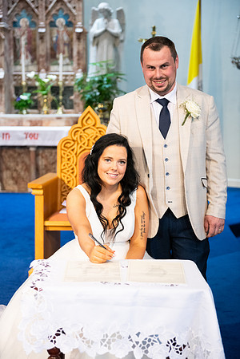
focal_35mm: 62
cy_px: 180
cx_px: 120
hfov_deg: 21.9
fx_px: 620
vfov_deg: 32.4
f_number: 3.5
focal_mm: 62
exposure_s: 1/160
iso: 1000
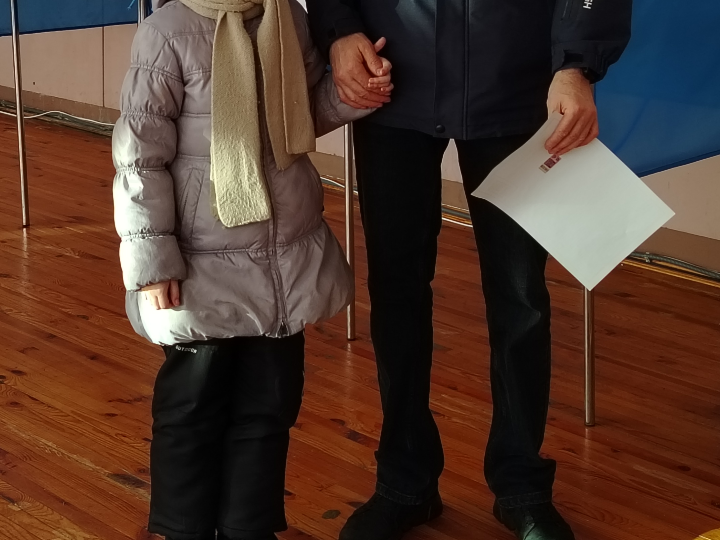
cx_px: 360
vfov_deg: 20.8
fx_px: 1435
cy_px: 44
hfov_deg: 28.2
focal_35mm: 69
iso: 471
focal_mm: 5.25
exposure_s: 1/60
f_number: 1.75
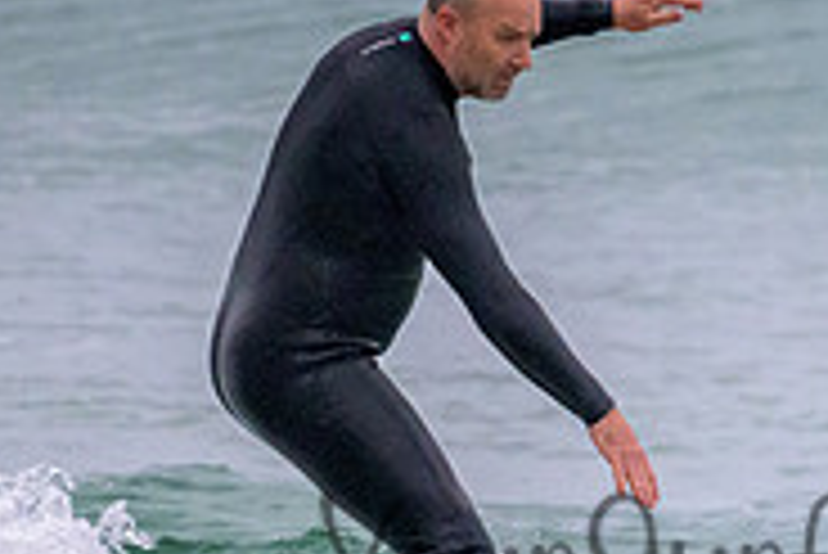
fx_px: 44286
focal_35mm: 1924
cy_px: 525
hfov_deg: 1.1
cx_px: 783
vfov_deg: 0.7
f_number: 11
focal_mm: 610
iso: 7200
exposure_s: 1/1250
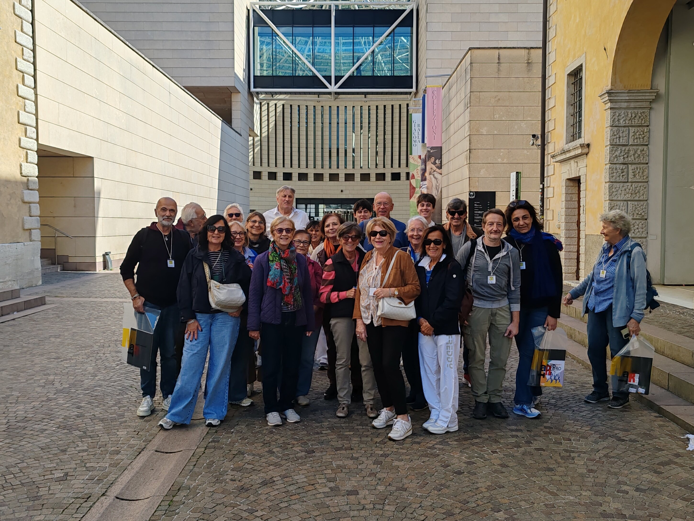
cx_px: 347
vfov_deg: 39.7
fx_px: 722
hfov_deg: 51.4
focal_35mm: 36
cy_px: 260
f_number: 1.9
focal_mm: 6.12
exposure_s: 1/650
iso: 50
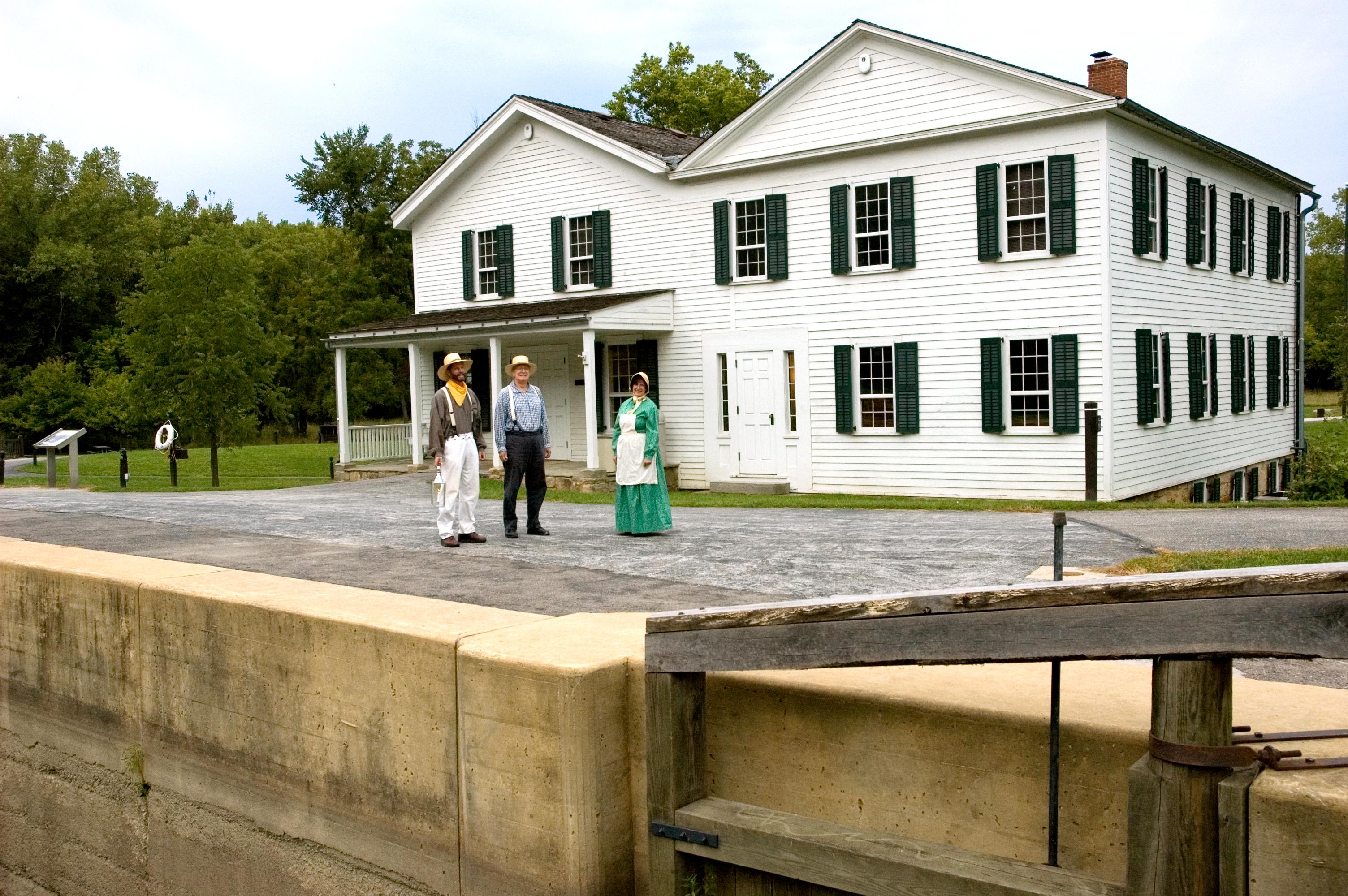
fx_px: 1347
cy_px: 448
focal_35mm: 36
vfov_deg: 36.8
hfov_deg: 53.2
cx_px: 674
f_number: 5.6
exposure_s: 1/125
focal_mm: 24
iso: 400
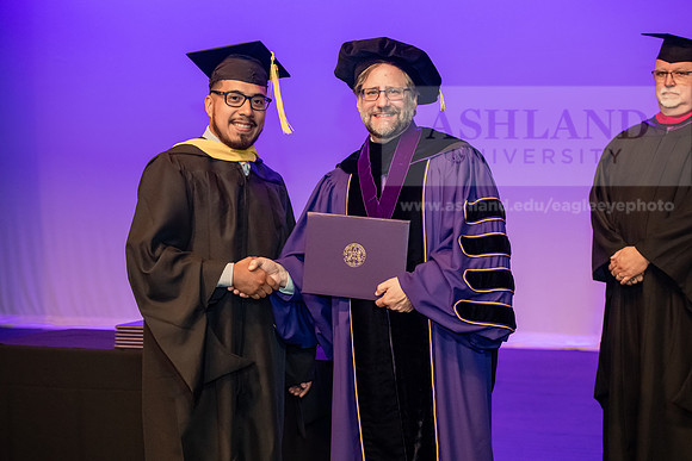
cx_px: 346
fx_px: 1346
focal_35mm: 70
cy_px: 230
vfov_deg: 19.5
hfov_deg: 28.8
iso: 3200
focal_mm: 70
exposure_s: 1/200
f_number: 4
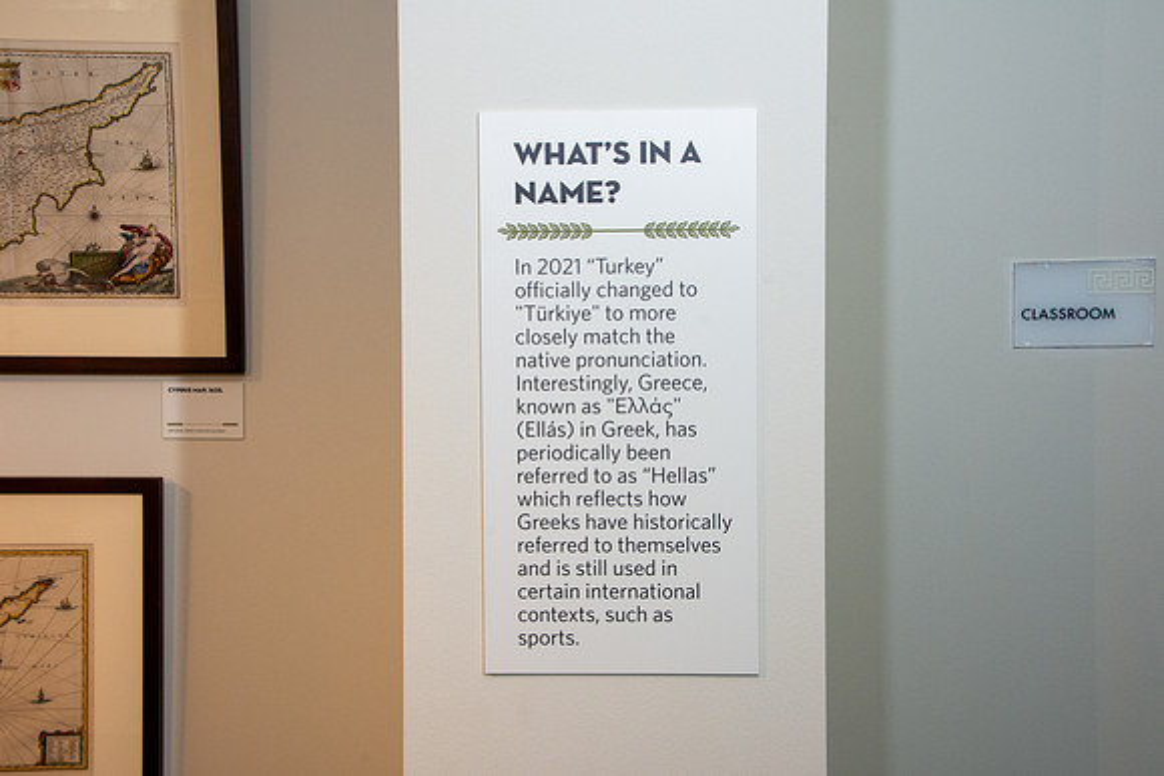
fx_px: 1743
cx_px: 582
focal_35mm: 54
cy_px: 388
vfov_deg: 25.1
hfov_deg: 36.9
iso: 1000
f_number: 13
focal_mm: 35
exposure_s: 1/40
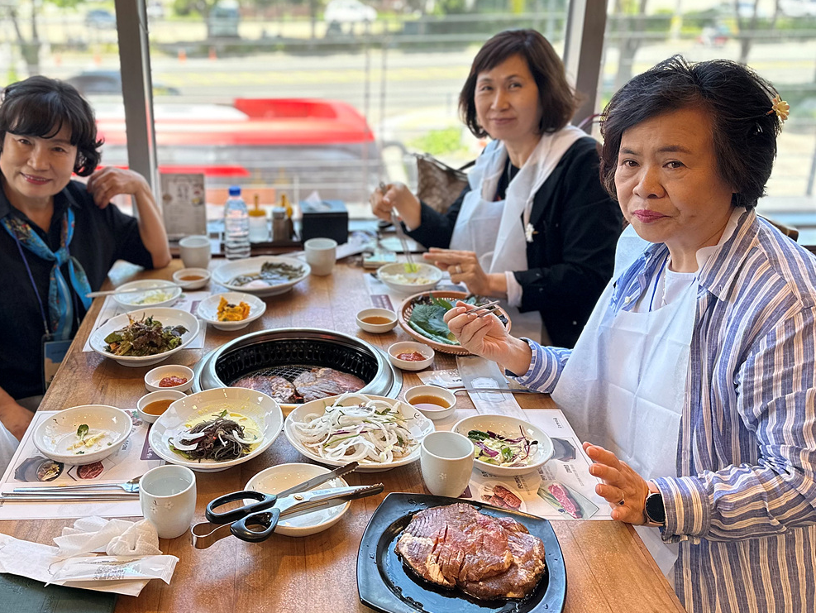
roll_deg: +0.1
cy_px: 273
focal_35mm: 35
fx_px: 825
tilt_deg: -22.1
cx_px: 287
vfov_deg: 40.7
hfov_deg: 51.8
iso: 80
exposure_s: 1/169
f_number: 1.78
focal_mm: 6.86
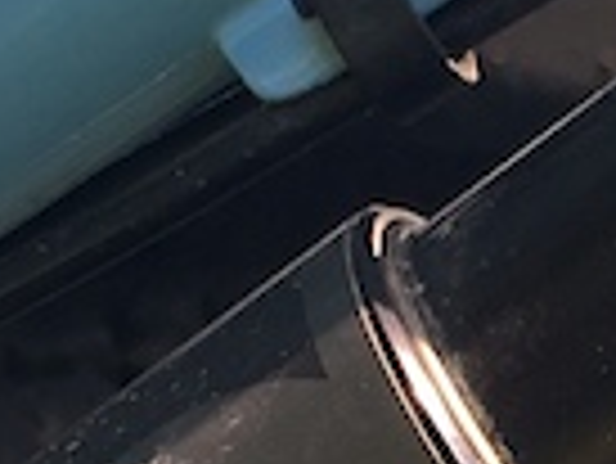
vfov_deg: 6.8
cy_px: 698
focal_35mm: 216
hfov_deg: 9.1
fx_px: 3847
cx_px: 674
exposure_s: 1/304
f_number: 2.2
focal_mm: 4.15
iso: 25
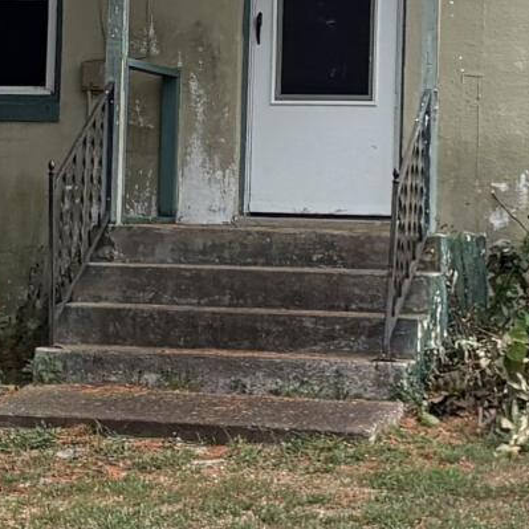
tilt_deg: +0.5
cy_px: 69
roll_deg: +2.3
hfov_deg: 10.1
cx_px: 151
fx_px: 2991
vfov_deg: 10.1
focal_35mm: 173
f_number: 1.6
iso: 64
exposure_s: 1/1032
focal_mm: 5.96
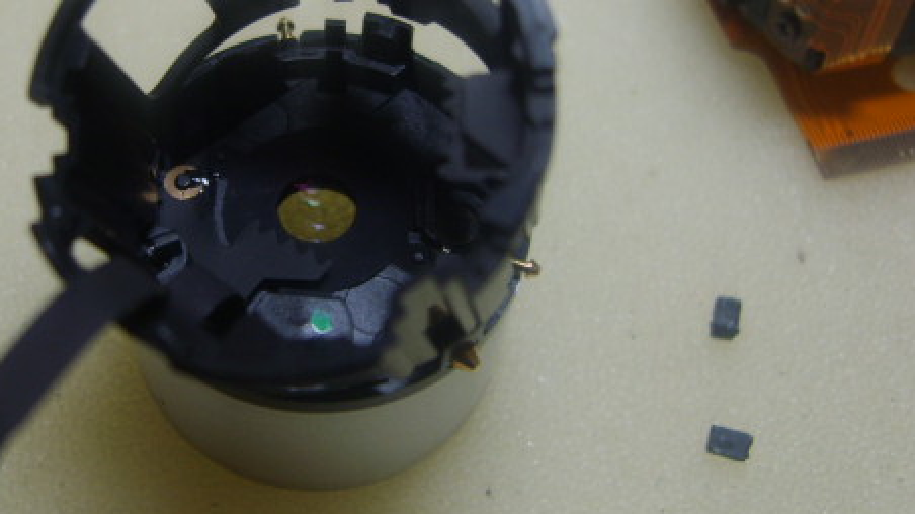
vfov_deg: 22.1
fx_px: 1310
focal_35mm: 54
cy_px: 146
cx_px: 308
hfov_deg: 38.1
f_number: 2.8
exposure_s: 1/30
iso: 59
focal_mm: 7.4
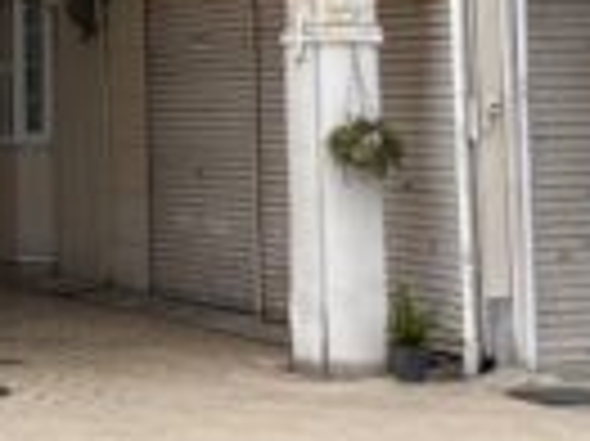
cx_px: 146
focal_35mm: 144
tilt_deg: +5.4
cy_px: -92
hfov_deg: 13.7
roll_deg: +1.6
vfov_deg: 10.1
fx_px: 2452
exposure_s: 1/121
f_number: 1.6
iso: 64
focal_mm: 5.96
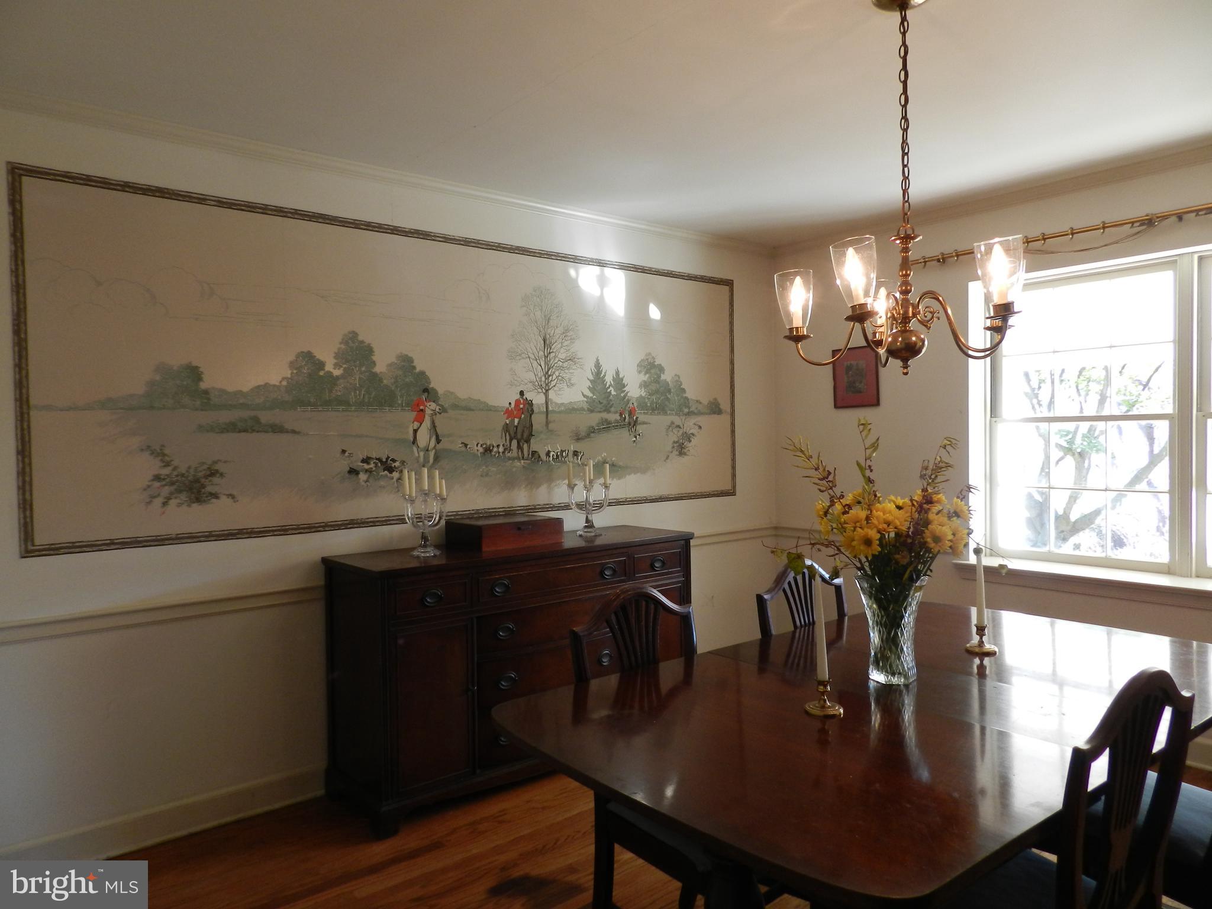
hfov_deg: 73.9
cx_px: 606
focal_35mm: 23
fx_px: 805
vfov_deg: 58.9
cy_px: 454
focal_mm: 4
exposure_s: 1/30
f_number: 3.4
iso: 180
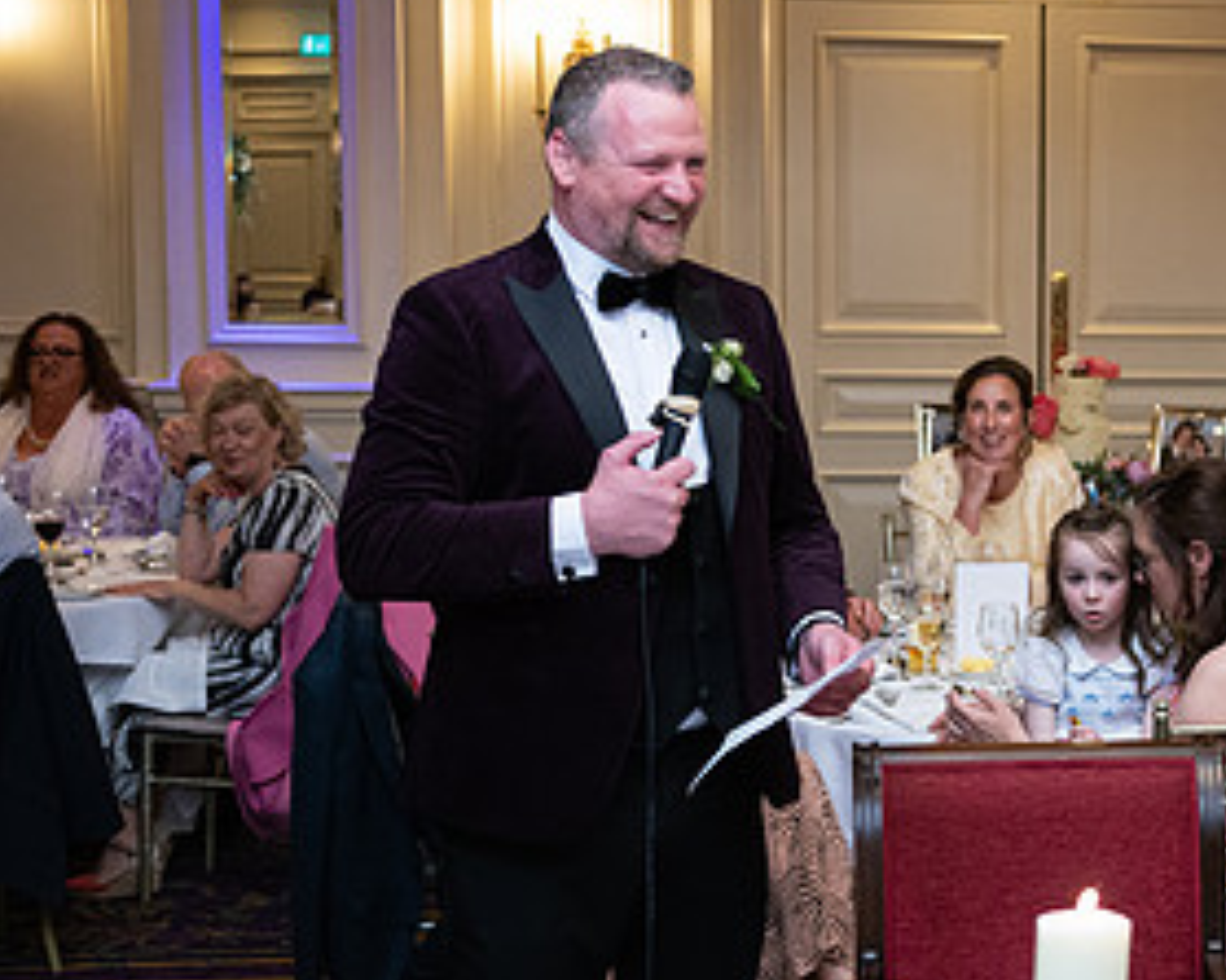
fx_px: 2829
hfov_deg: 23.5
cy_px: 538
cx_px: 1200
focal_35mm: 78
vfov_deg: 19.6
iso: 800
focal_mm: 40
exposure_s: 1/160
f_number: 3.5
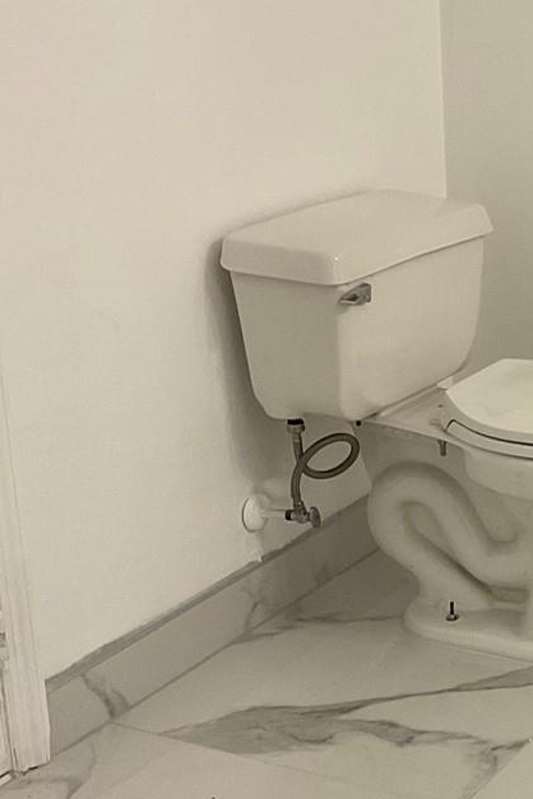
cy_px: 396
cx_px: 805
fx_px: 1710
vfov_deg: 26.3
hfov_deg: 16.2
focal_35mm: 77
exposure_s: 1/60
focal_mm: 3
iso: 50
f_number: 1.8
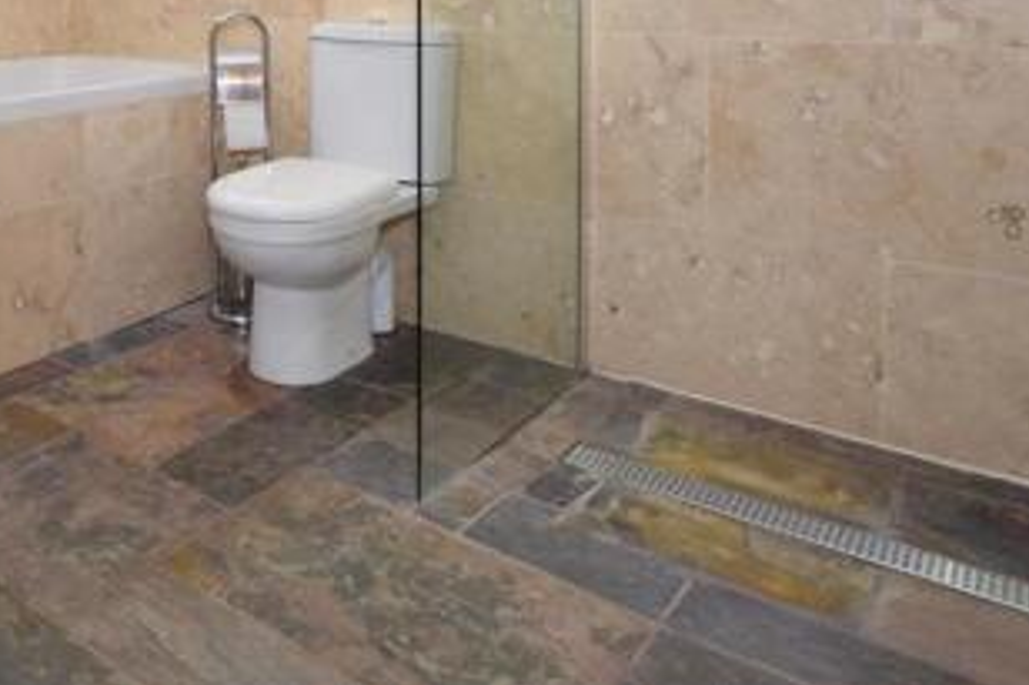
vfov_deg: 36.1
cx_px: 94
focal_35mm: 32
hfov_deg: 51.5
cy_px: -32
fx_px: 914
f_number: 6.3
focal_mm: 10
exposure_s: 1/160
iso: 400
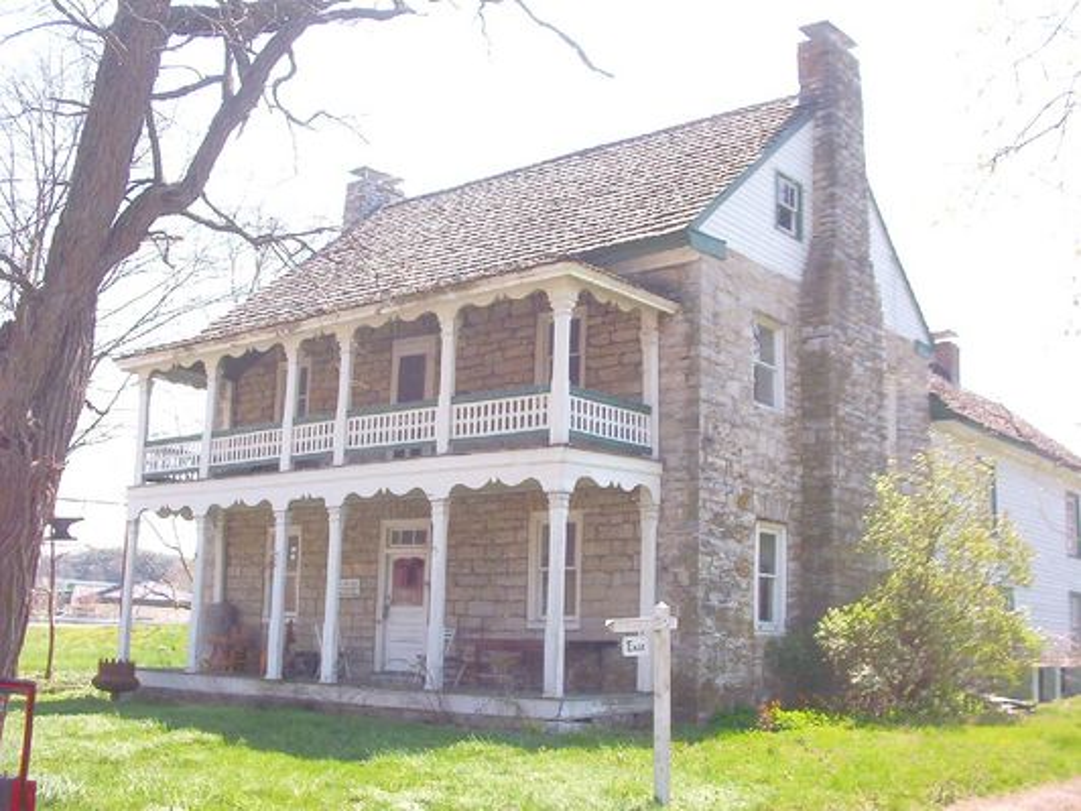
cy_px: 406
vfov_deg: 36.8
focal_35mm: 39
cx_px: 540
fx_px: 1218
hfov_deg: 47.9
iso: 100
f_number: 4.5
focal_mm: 6
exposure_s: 1/333
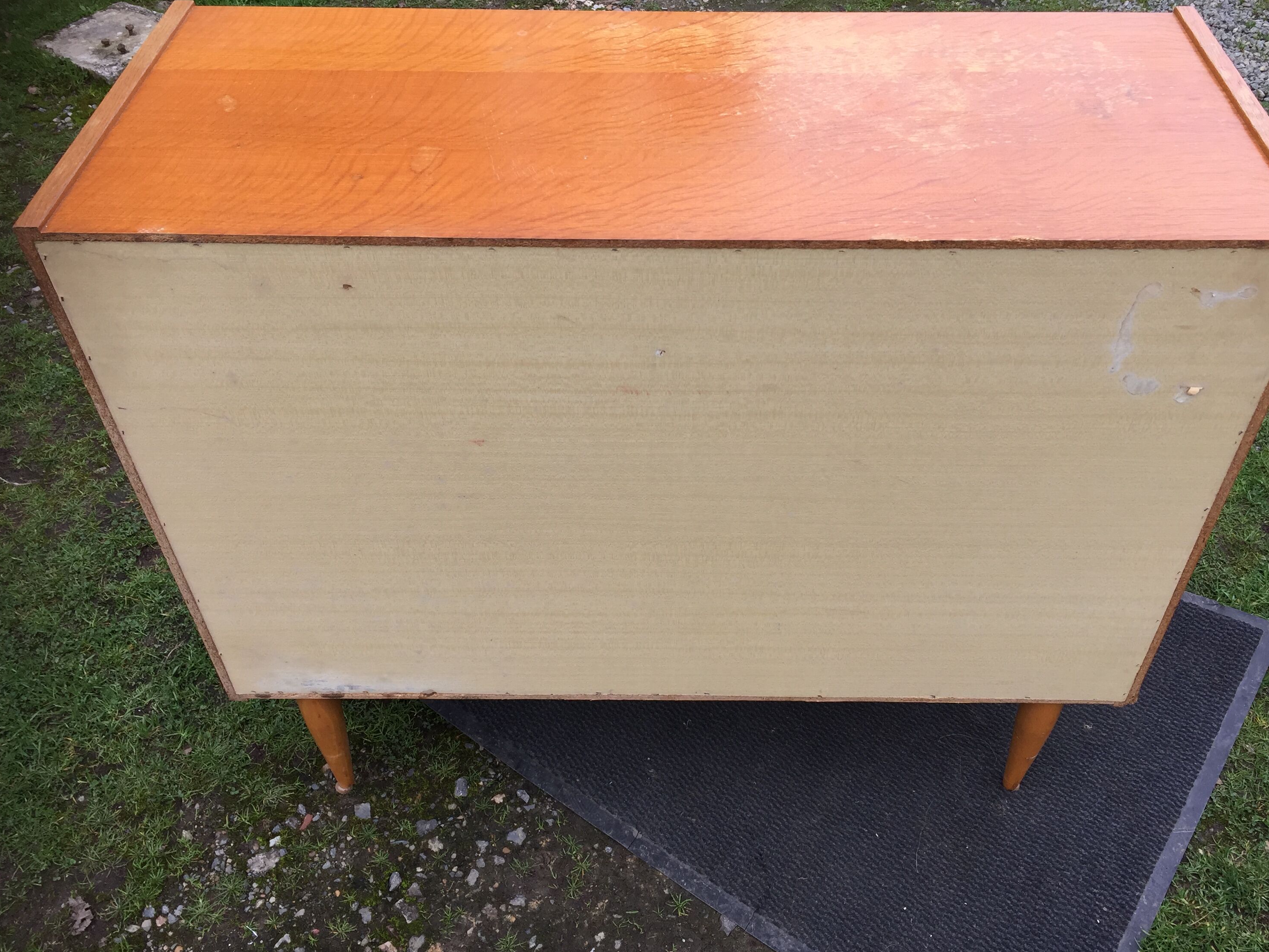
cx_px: 681
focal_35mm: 32
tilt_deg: -44.3
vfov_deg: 44.2
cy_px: 454
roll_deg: +1.3
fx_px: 1173
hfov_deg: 56.8
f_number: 2.2
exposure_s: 1/267
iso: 32
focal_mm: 4.15
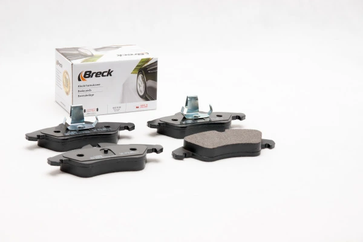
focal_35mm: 82
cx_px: 182
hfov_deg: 24.6
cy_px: 121
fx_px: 832
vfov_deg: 16.6
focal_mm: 55
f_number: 11
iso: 100
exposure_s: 1/200
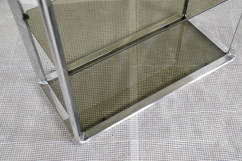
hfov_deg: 37.9
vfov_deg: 25.7
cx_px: 121
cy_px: 80
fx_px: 353
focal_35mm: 52
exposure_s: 1/30
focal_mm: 35
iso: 450
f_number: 4.2
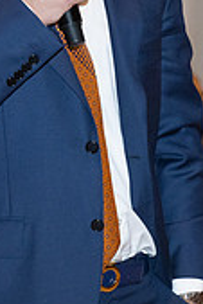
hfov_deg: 2.9
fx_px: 4043
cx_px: 0
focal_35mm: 479
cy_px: 16
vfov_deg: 4.3
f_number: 5.6
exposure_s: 1/100
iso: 1600
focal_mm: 120
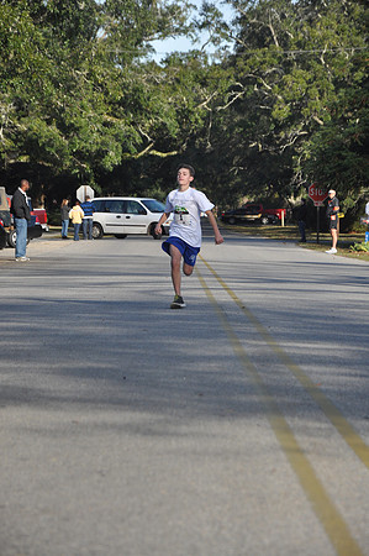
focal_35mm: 158
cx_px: 184
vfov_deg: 13.1
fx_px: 2427
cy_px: 278
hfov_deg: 8.7
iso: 400
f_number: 7.1
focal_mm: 105
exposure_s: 1/800
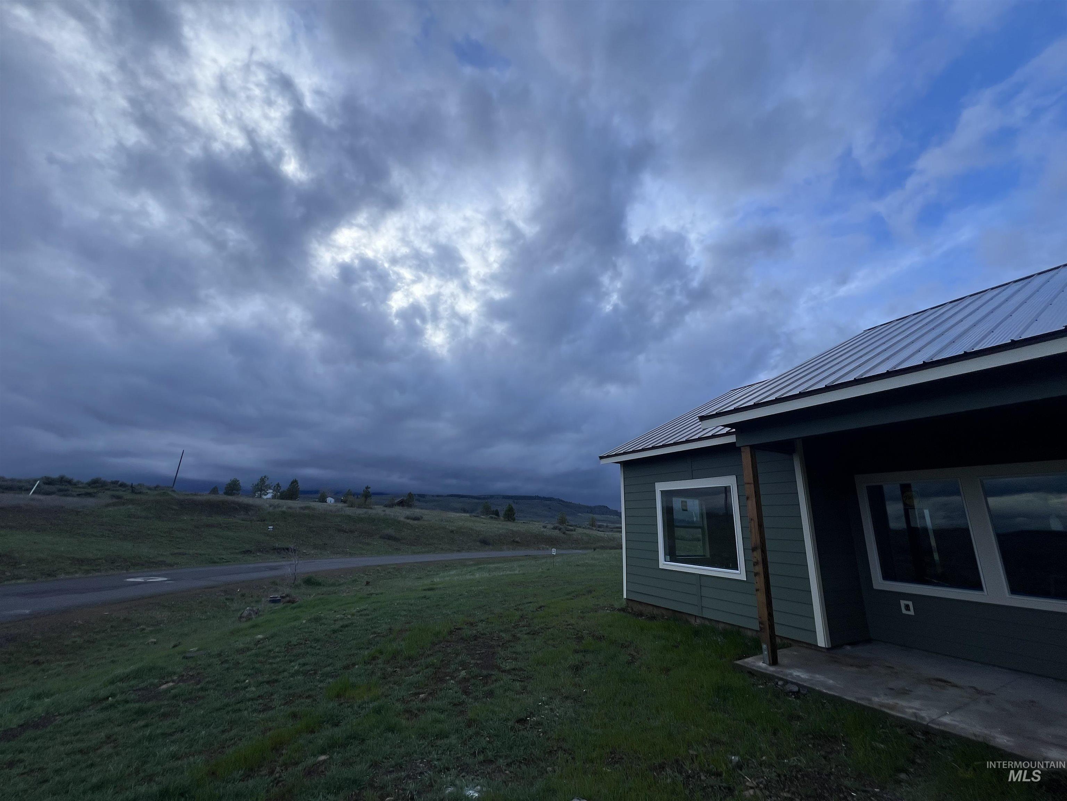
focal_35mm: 13
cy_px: 400
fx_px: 401
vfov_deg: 89.9
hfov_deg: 106.2
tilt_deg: +17.0
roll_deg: -1.6
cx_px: 534
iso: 32
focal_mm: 1.57
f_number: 1.8
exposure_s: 1/423
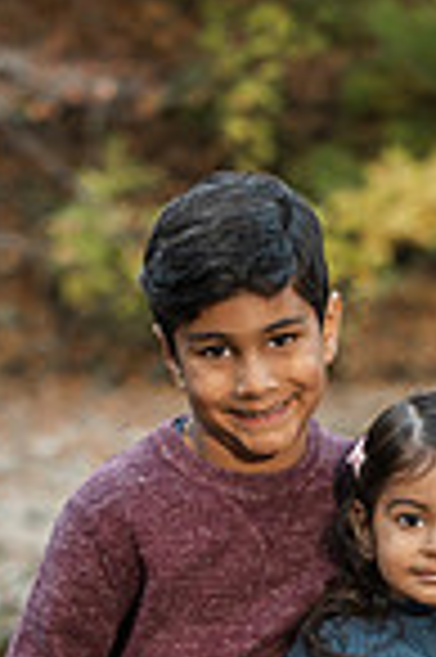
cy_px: 675
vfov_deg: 7.4
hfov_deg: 4.9
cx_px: 360
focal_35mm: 278
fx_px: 5062
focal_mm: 90
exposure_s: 1/125
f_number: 4
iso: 500
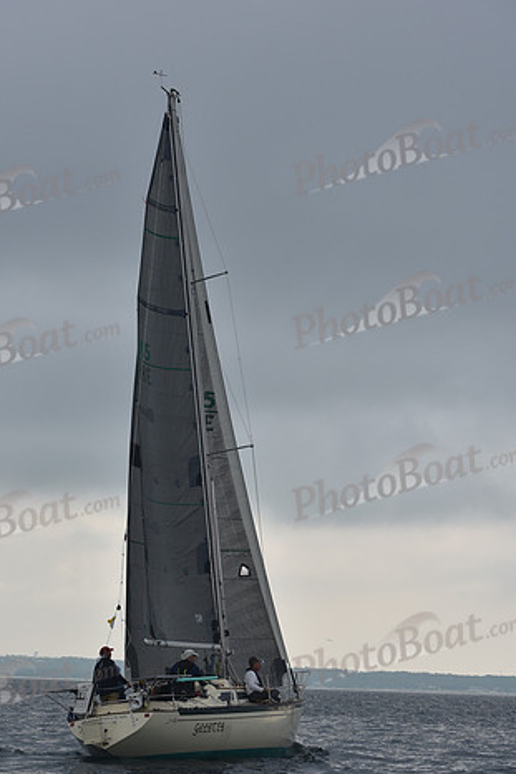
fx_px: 1872
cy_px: 416
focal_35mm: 87
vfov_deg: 23.4
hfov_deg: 15.7
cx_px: 207
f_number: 5.6
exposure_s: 1/640
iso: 250
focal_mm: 70
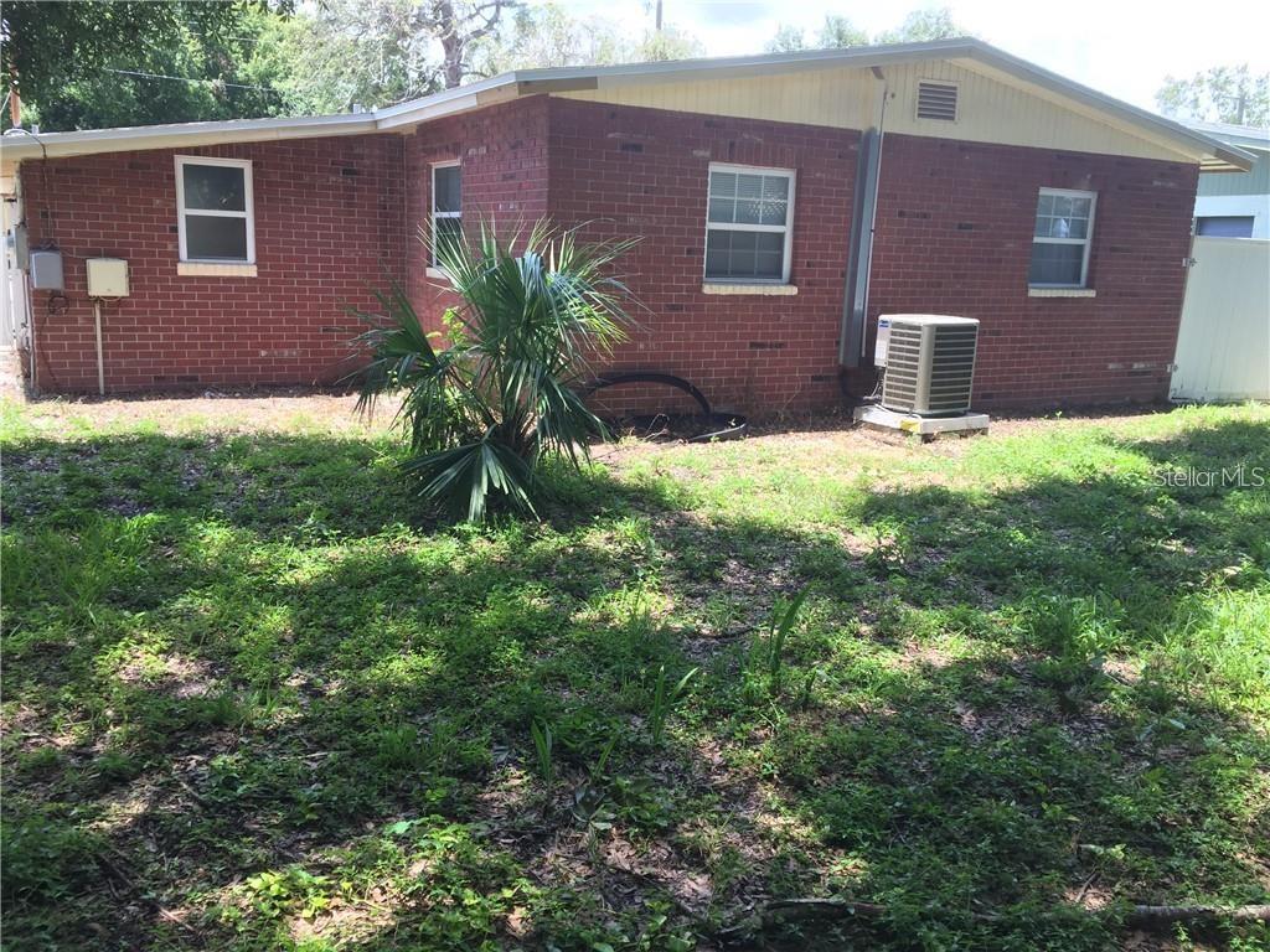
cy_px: 476
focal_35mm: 29
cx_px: 635
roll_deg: -2.5
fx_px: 1064
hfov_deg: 61.7
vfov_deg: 48.2
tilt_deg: -13.3
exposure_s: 1/217
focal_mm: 4.15
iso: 32
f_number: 2.2
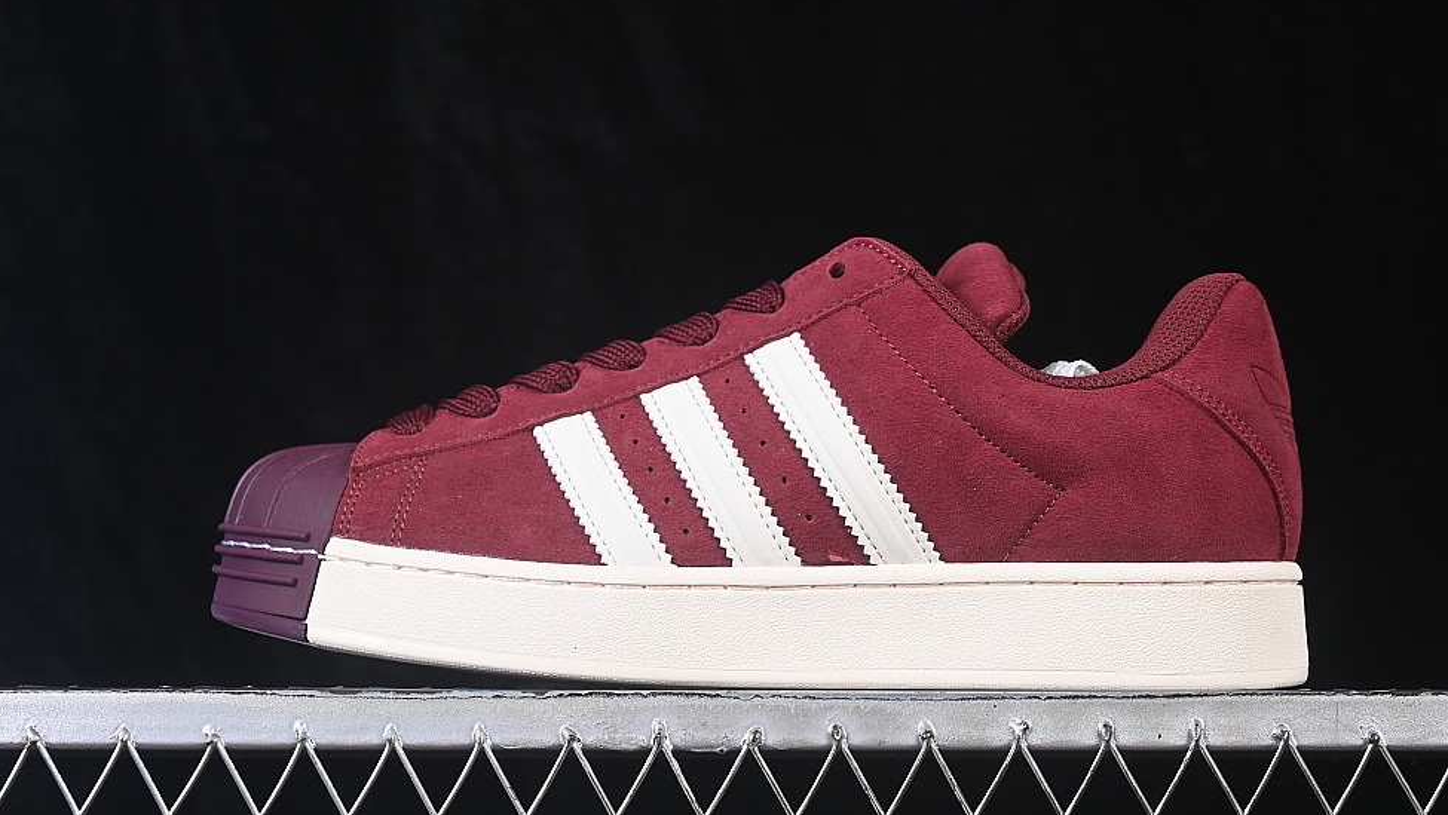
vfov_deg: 13.9
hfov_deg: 24.4
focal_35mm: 87
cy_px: 359
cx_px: 765
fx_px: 3341
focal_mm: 50
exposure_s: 1/60
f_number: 7.1
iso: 160
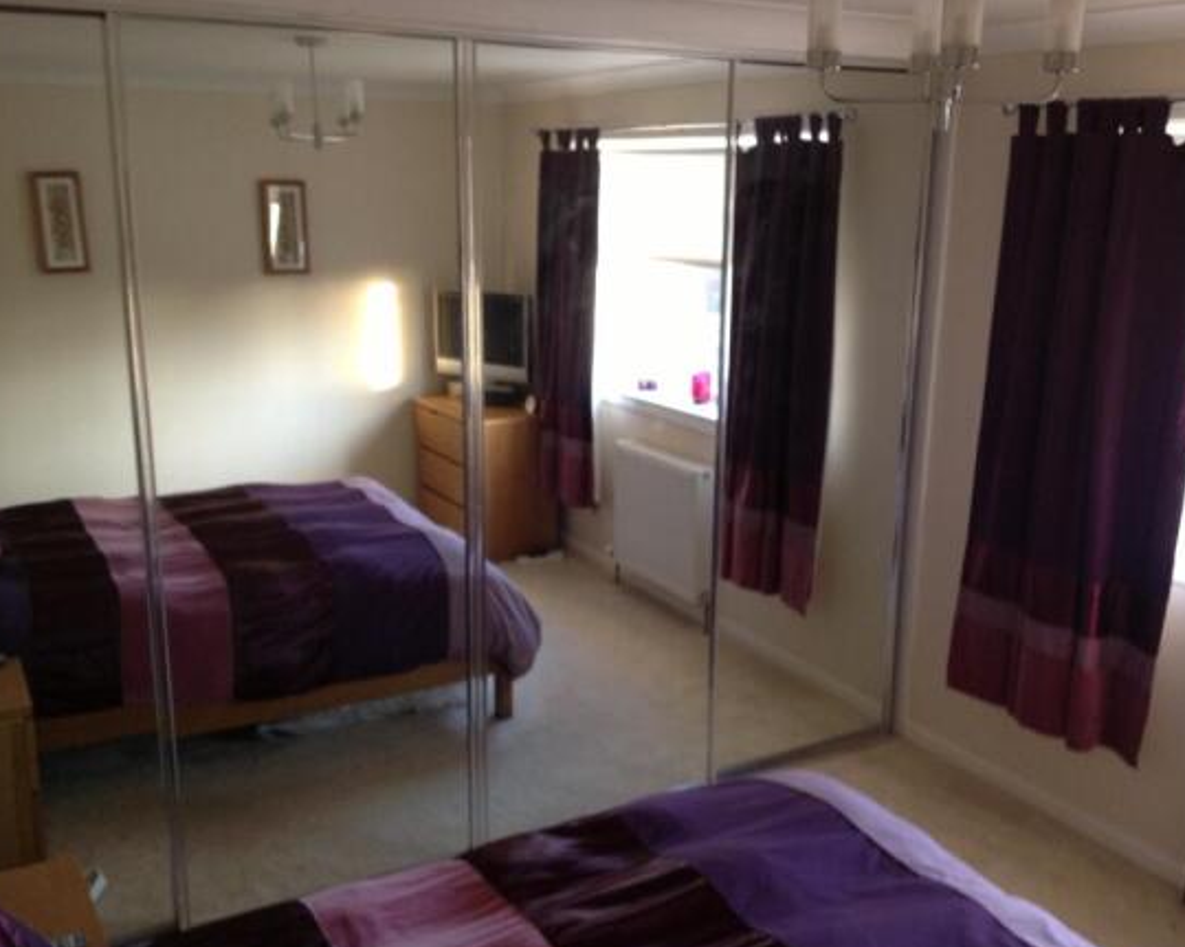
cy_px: 476
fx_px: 1297
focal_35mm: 37
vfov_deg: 40.1
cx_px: 623
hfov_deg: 49.1
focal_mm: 4.28
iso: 125
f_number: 2.4
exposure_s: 1/15
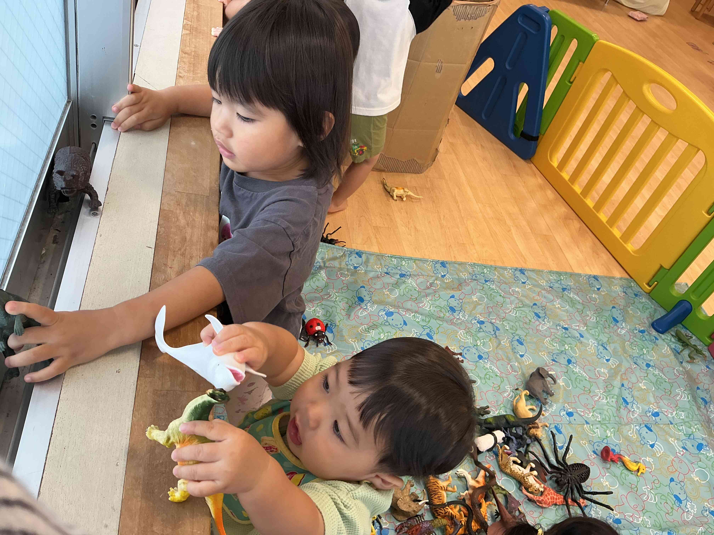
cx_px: 357
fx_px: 598
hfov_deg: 61.7
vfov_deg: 48.2
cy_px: 268
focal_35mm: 29
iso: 50
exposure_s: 1/120
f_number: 1.8
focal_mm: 3
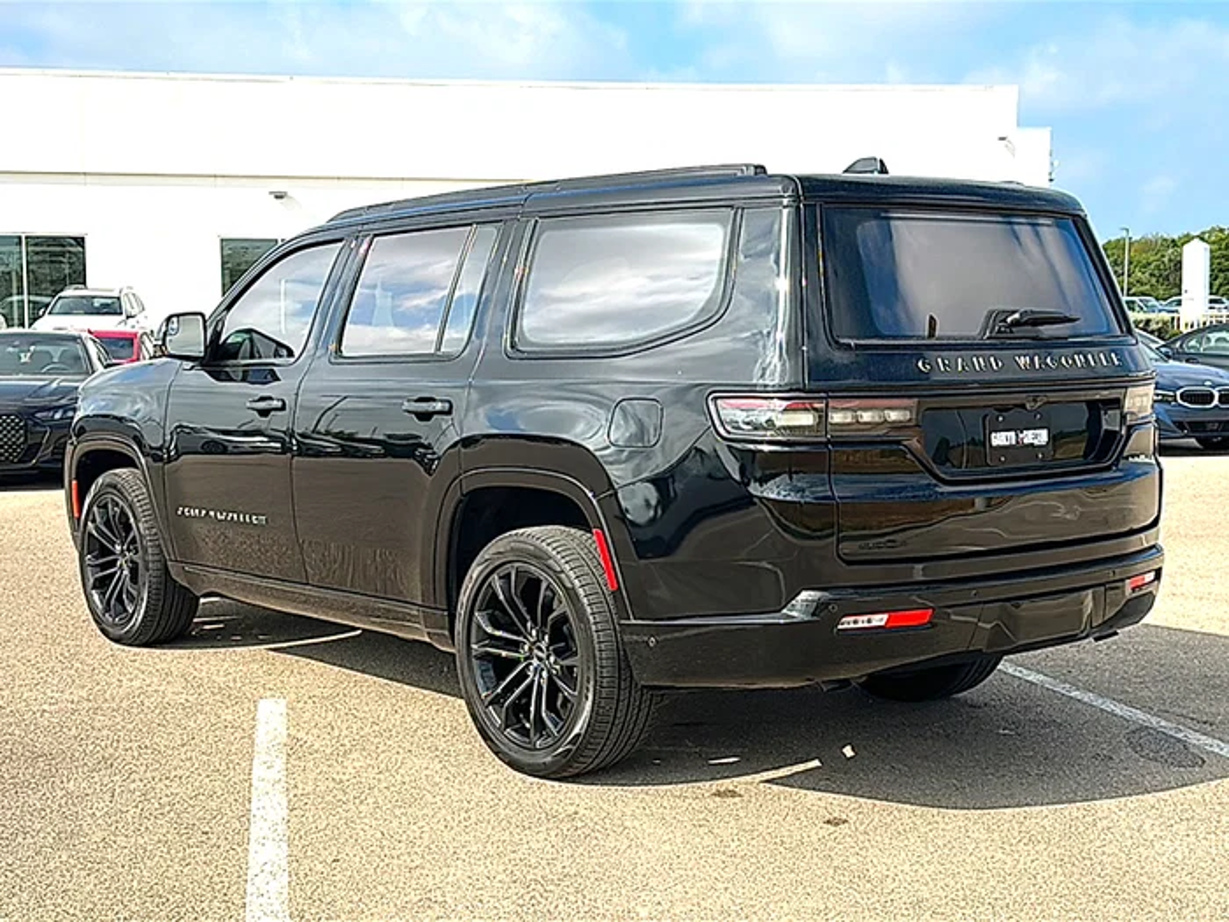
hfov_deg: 46.8
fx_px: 1420
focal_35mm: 40
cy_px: 461
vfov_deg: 36.0
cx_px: 614
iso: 80
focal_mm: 6.86
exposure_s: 1/4587
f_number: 1.78
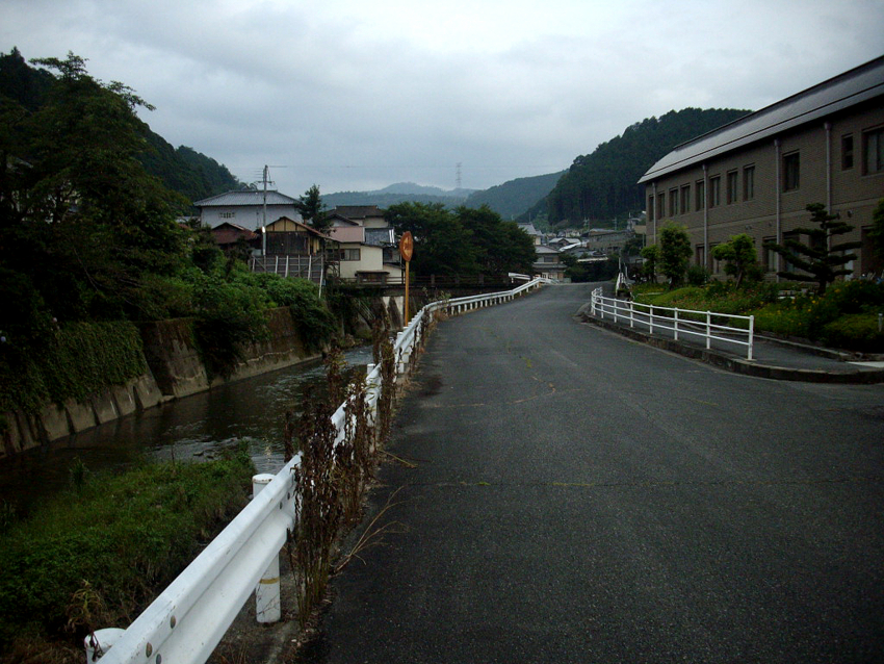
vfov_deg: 38.7
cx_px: 442
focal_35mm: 37
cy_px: 332
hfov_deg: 50.1
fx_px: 945
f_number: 2.8
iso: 160
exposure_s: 1/50
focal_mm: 6.2
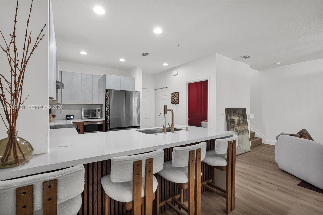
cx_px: 162
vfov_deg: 73.7
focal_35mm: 16
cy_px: 108
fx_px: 144
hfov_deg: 96.7
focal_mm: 16
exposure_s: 1/30
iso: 1000
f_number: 8
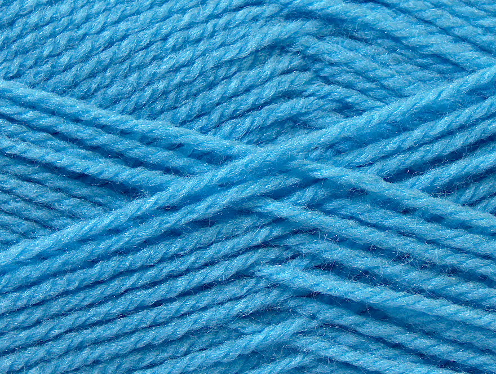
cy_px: 191
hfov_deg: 18.5
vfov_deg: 14.0
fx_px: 1521
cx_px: 284
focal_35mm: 106
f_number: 2.9
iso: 200
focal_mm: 14.73
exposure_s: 1/32.2
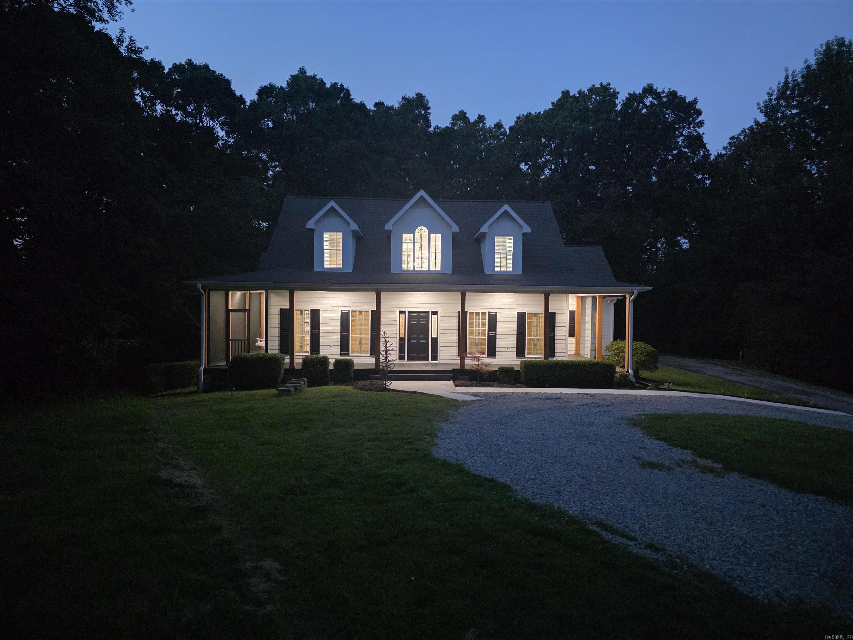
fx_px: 567
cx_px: 426
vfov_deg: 58.9
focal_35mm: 23
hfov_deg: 73.9
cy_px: 320
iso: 2500
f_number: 1.7
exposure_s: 1/120
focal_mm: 6.3
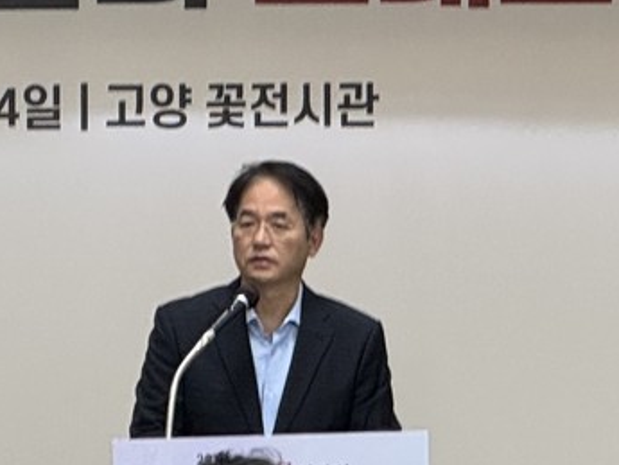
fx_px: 3828
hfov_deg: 9.2
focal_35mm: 214
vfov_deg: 6.9
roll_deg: +1.0
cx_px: 20
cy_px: 255
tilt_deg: +1.1
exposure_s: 1/120
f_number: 2.8
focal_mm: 9
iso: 250
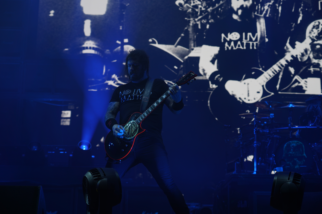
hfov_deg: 31.0
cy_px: 107
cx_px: 161
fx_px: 581
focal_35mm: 65
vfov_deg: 20.9
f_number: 4
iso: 100
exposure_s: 1/80
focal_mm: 65
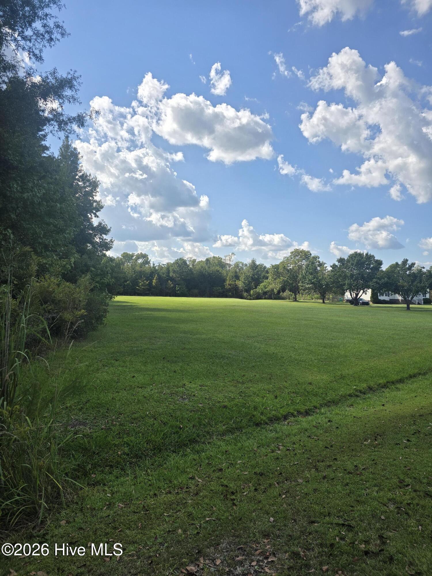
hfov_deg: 58.9
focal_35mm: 23
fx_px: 383
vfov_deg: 73.9
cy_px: 288
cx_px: 216
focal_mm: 6.3
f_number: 1.7
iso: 12
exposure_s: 1/668
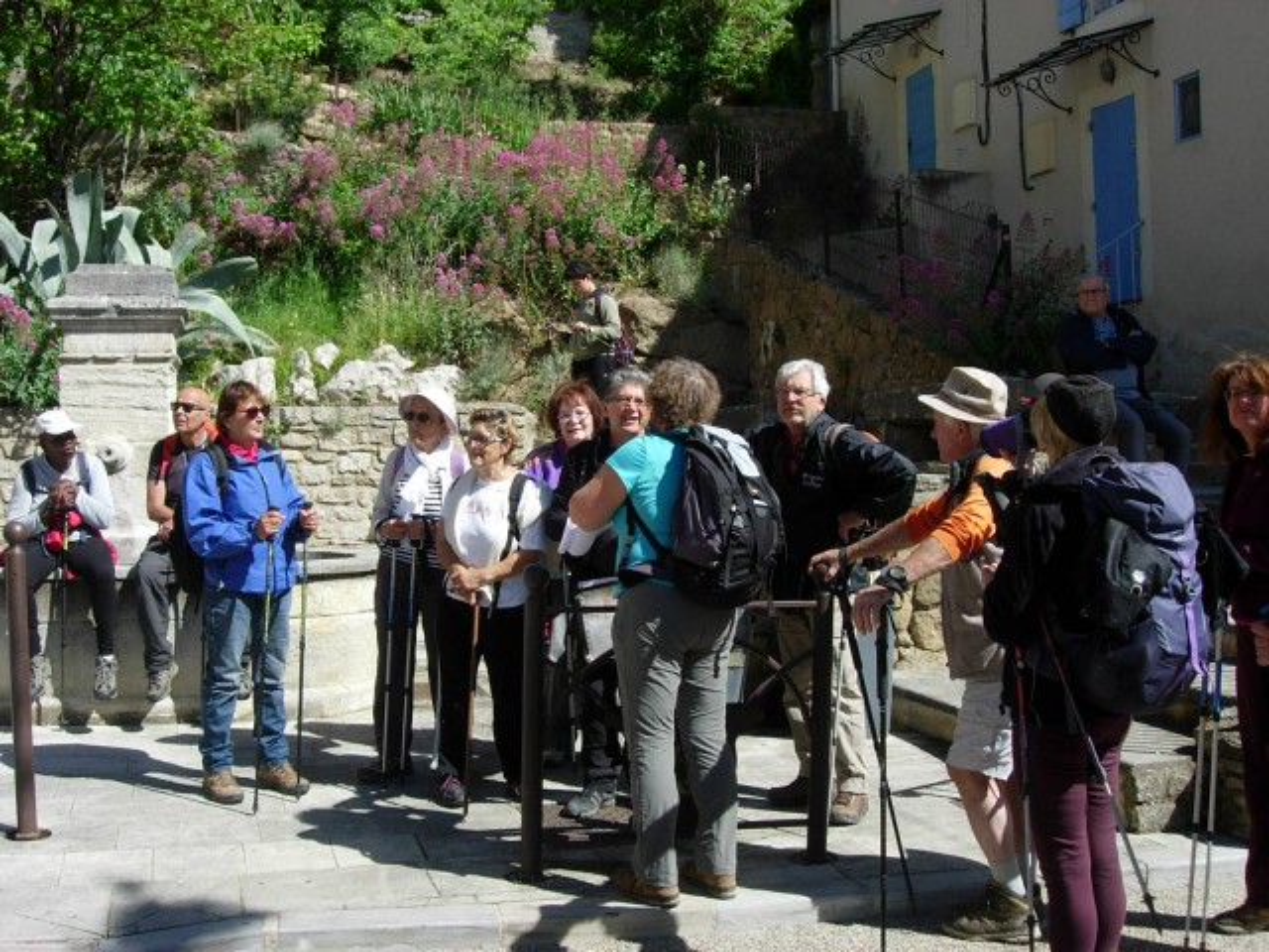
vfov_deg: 37.7
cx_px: 634
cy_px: 476
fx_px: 1393
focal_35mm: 38
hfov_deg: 49.0
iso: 64
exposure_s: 1/483
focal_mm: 7.8
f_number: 4.8
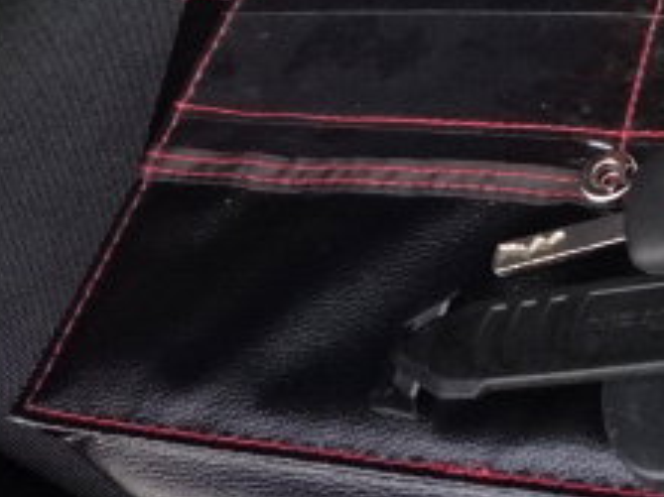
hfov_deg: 26.2
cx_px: 718
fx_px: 1323
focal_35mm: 69
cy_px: -45
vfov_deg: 20.3
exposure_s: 1/100
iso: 800
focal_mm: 4.25
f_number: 3.5
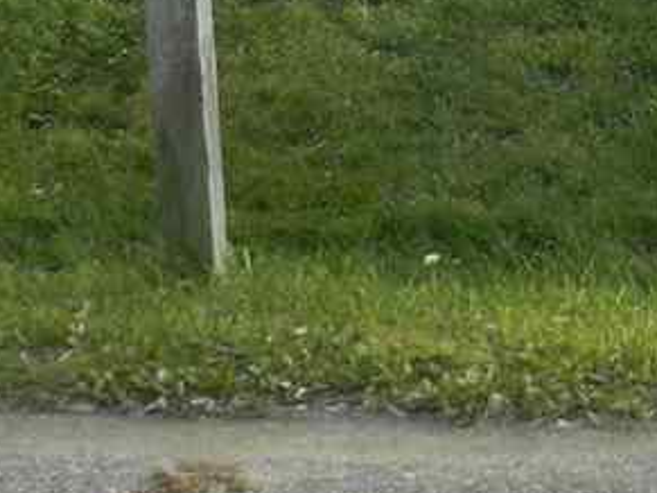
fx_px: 3756
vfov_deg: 7.2
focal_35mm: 198
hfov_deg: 10.0
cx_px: 560
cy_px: -486
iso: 160
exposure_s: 1/250
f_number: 4.2
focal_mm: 8.1
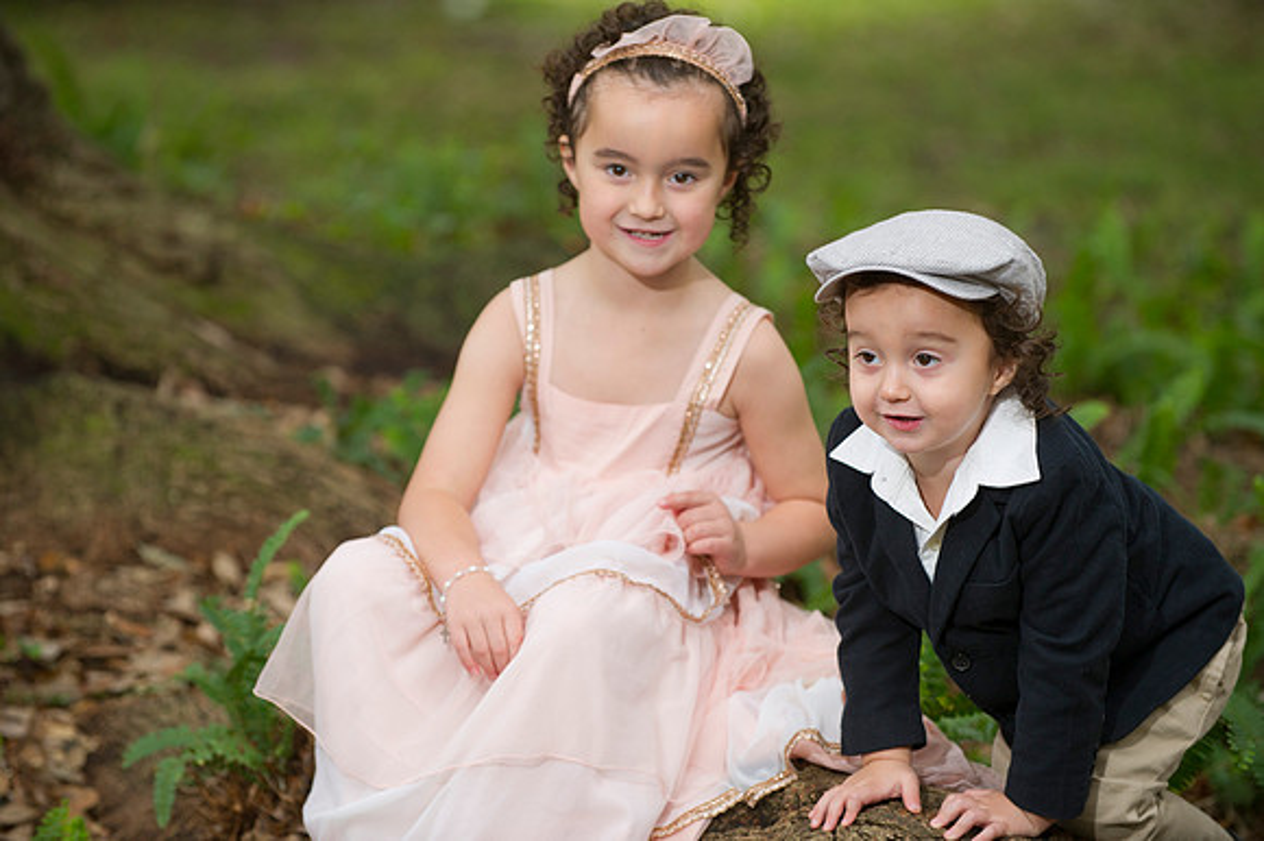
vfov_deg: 8.8
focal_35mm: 155
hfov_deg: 13.3
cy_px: 420
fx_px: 5439
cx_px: 632
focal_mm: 155
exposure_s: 1/250
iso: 320
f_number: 3.2
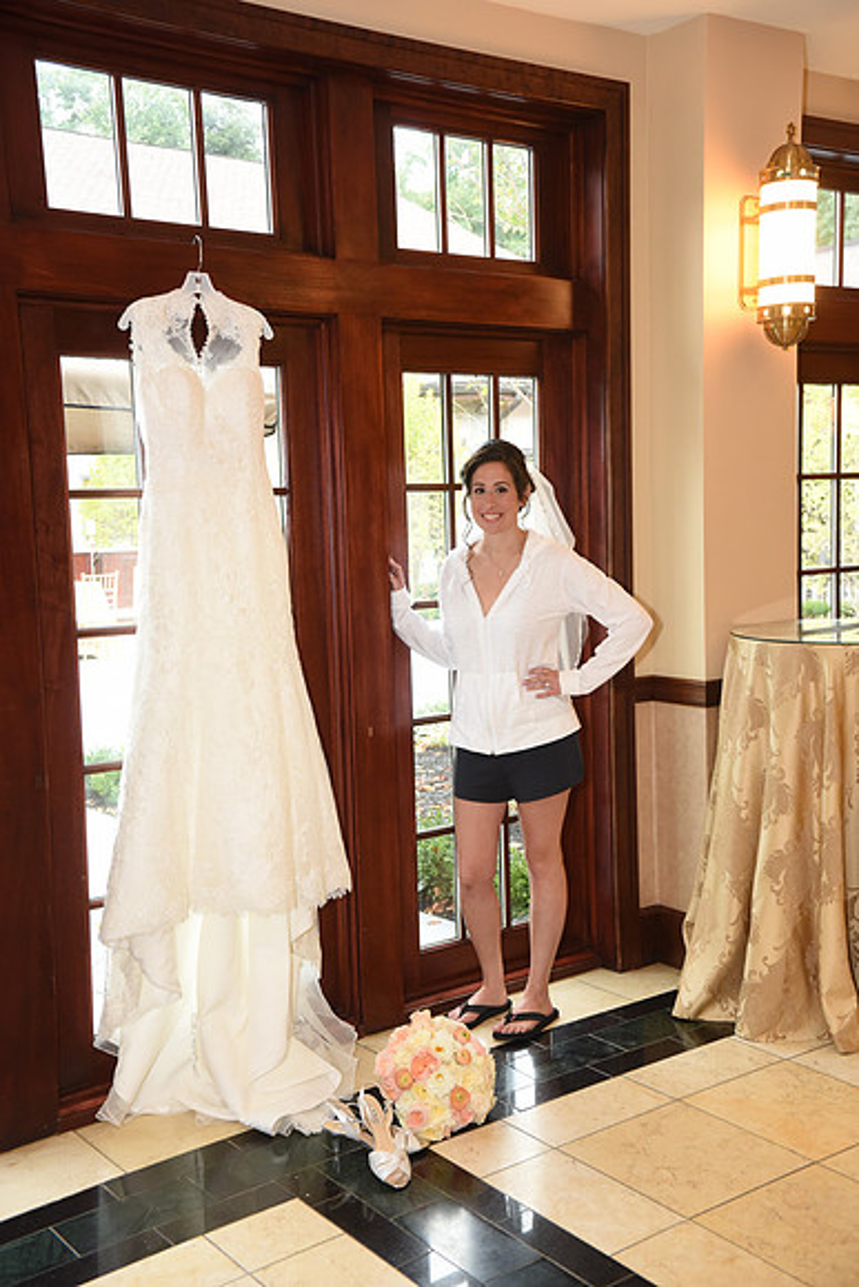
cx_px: 430
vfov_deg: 50.7
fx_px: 1359
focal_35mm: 38
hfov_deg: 35.1
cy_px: 644
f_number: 7.1
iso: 2000
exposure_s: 1/125
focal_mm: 38
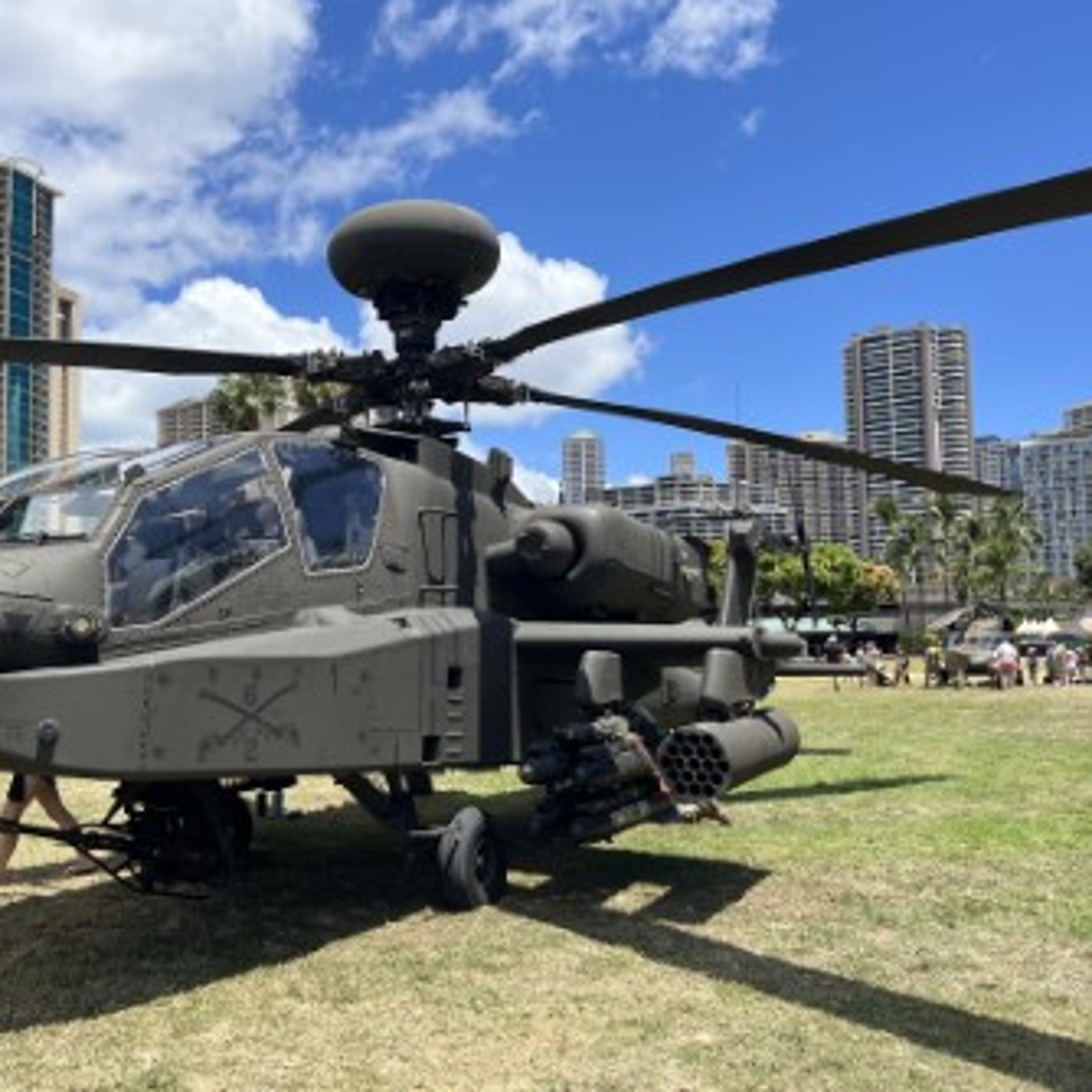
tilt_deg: +4.3
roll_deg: +0.7
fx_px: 1106
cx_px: 369
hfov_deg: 51.6
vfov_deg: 52.5
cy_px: 543
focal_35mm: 31
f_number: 1.6
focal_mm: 5.1
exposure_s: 1/3049
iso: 50
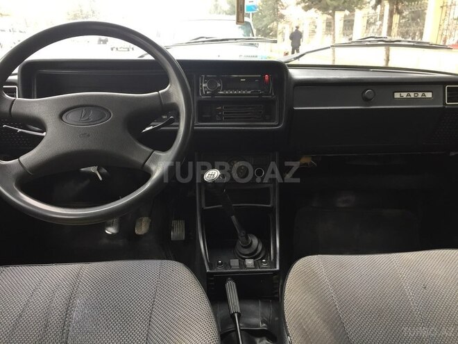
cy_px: 172
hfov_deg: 61.7
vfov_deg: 48.2
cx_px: 229
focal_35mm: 29
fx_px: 384
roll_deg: -0.8
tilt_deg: -18.1
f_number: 2.2
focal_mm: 4.15
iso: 40
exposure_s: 1/33
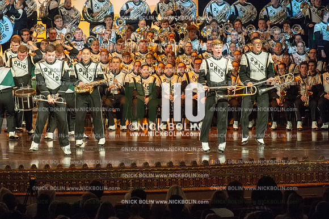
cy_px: 110
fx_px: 1781
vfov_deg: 7.0
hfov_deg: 10.6
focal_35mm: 195
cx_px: 164
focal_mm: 195
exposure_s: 1/320
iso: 8000
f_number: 5.6
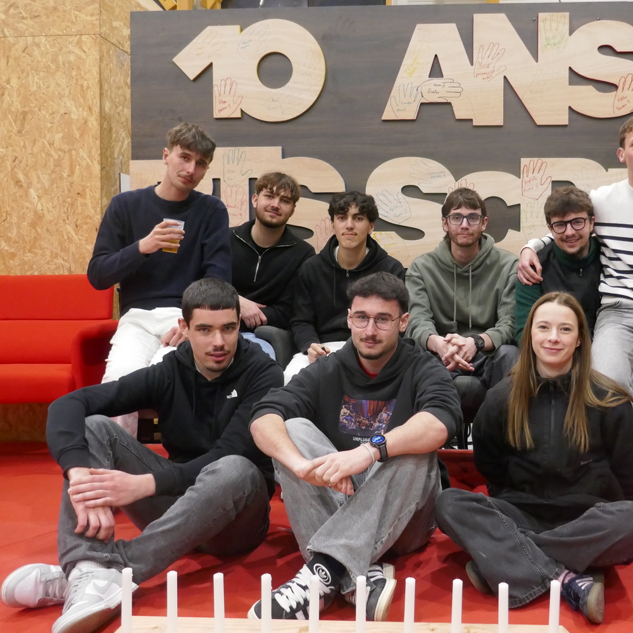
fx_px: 703
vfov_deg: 48.4
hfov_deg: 47.5
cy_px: 307
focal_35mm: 34
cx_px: 434
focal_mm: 9.1
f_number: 2.8
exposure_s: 1/60
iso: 1250
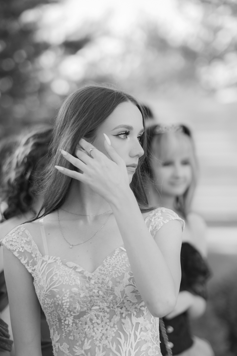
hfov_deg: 13.8
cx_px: 98
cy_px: 204
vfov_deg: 20.6
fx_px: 978
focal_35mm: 99
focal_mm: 56
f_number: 1.4
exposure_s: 1/2000
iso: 160
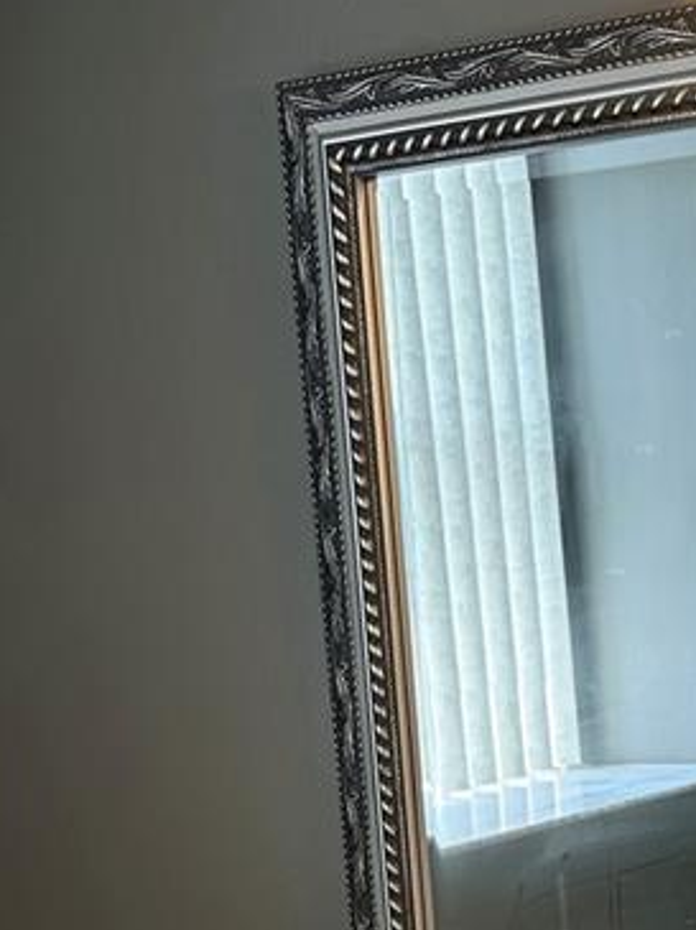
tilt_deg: -13.2
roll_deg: +2.8
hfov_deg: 18.4
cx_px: 609
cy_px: 1052
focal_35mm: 79
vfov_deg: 23.1
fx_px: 2122
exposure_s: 1/166
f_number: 1.78
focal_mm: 6.86
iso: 64
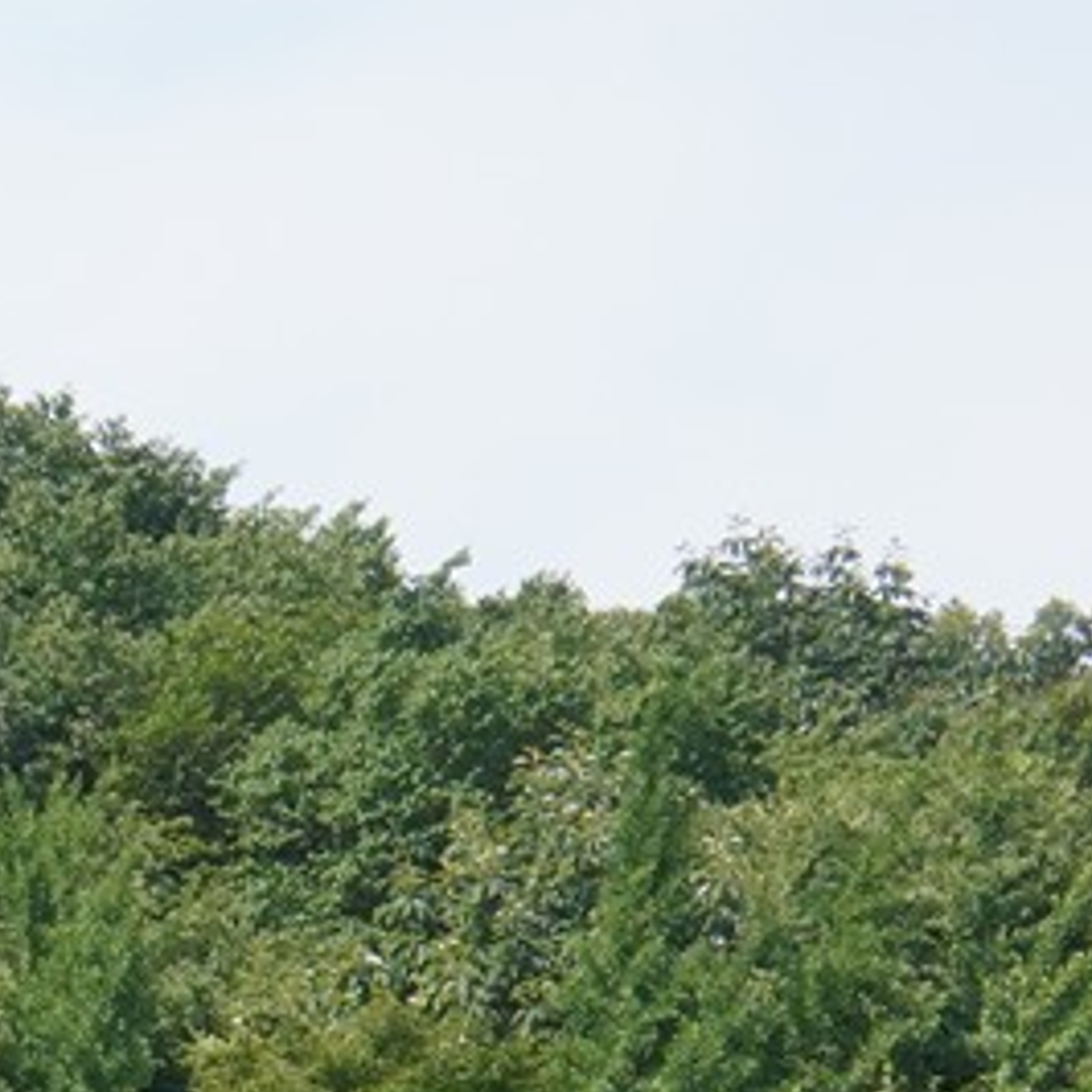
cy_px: 2627
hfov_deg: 7.3
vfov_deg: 7.3
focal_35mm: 224
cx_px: -1687
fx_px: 7995
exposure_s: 1/200
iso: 800
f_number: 18
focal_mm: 35
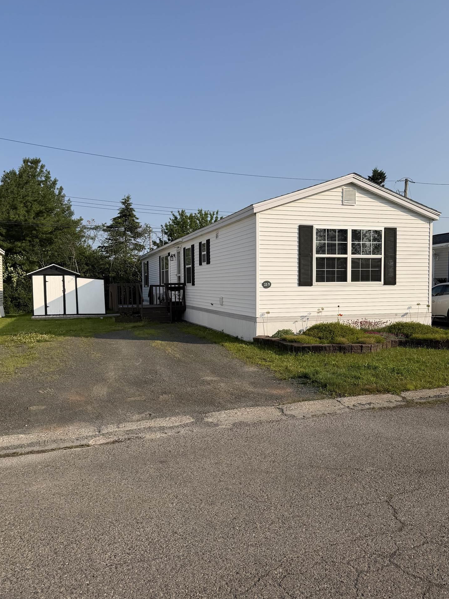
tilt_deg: -2.9
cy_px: 312
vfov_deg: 61.6
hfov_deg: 48.0
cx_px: 260
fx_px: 502
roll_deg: -0.6
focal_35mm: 29
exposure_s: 1/5319
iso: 80
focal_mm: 6.76
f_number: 1.78
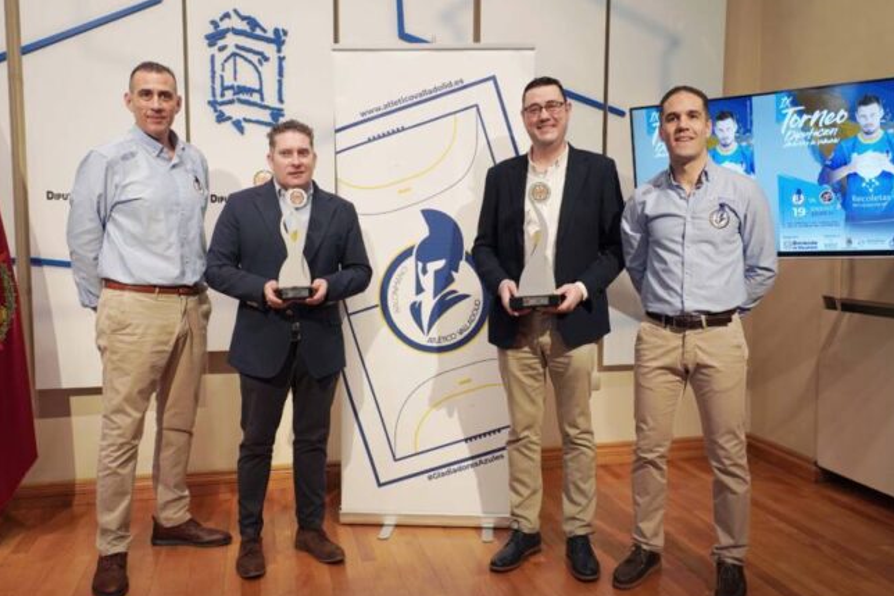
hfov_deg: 60.2
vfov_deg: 42.3
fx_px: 770
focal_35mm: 31
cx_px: 486
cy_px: 300
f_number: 4
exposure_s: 1/160
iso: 800
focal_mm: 26
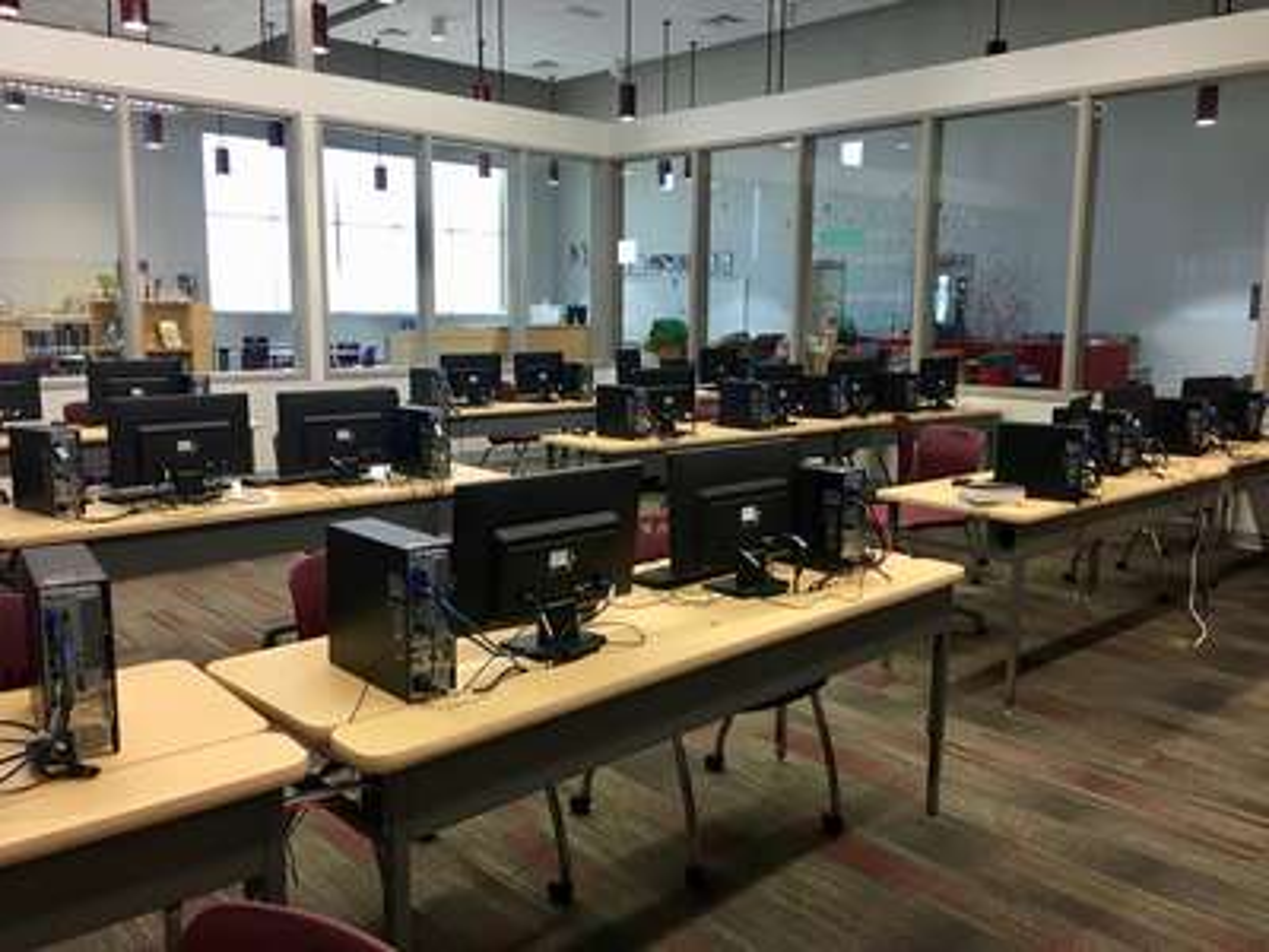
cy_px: 476
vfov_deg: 48.2
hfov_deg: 61.7
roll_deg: -0.7
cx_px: 634
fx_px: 1063
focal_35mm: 29
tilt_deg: -7.9
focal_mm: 4.15
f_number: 2.2
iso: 50
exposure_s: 1/15
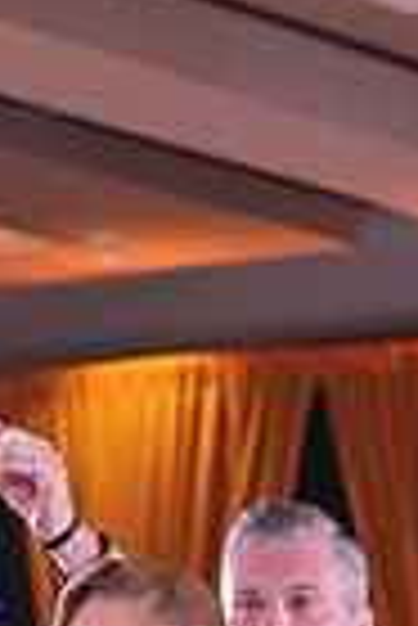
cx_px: 254
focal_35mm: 312
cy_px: 1284
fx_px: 5420
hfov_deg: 4.4
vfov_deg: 6.4
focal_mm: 75
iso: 2500
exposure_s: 1/400
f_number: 4
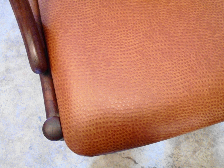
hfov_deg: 54.0
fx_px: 220
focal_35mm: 34
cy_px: 84
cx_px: 112
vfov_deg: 41.8
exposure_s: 1/6
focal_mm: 6.1
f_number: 4
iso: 400
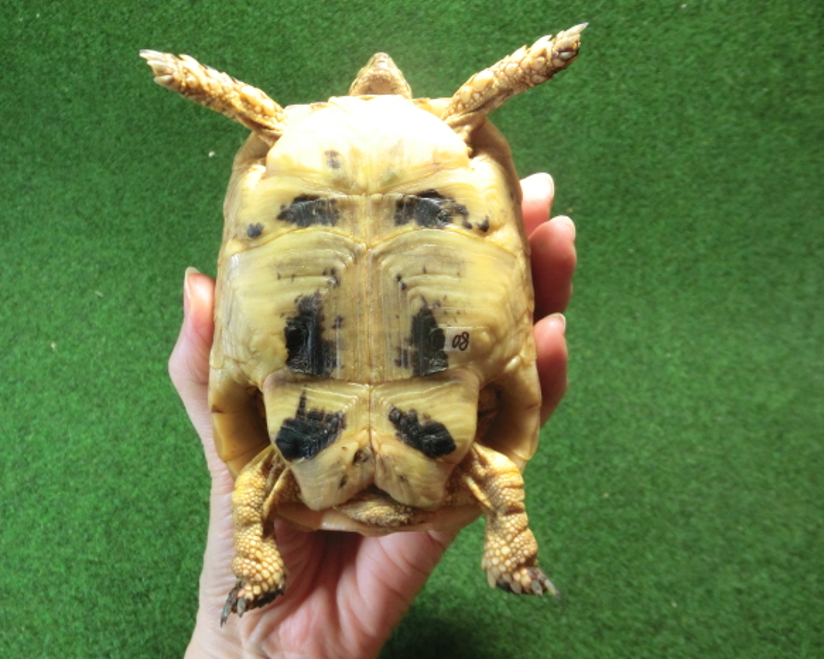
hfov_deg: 58.7
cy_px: 322
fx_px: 731
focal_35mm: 30
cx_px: 379
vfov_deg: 48.5
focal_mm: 5
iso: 640
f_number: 3
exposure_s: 1/60
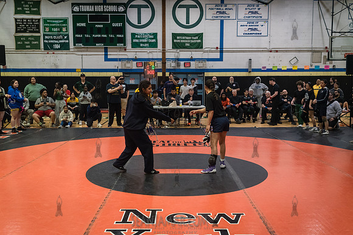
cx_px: 176
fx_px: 355
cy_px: 118
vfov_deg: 36.7
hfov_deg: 52.9
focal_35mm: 36
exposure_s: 1/500
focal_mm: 35
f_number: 3.2
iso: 5000
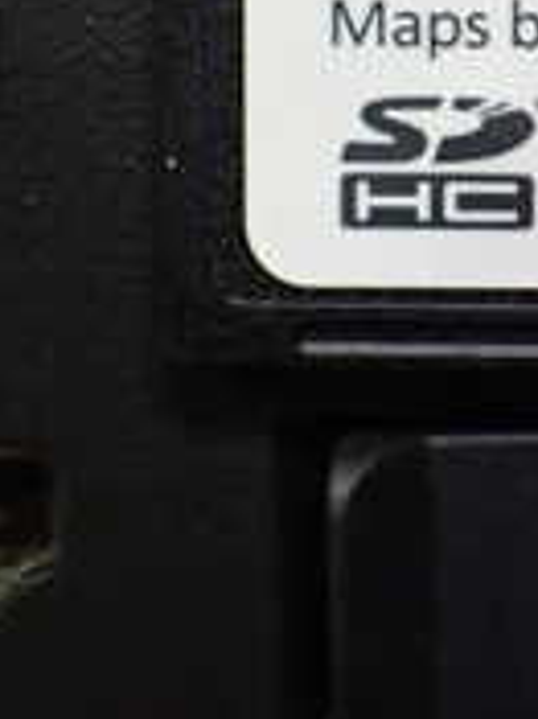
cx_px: 628
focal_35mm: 103
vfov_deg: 18.9
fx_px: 2137
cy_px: 144
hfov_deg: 14.0
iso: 800
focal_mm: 5.4
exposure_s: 1/100
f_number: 2.3
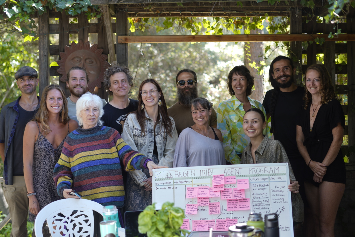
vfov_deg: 27.0
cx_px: 178
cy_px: 118
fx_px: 493
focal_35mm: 50
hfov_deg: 39.6
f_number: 2.2
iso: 50
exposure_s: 1/40
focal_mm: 50
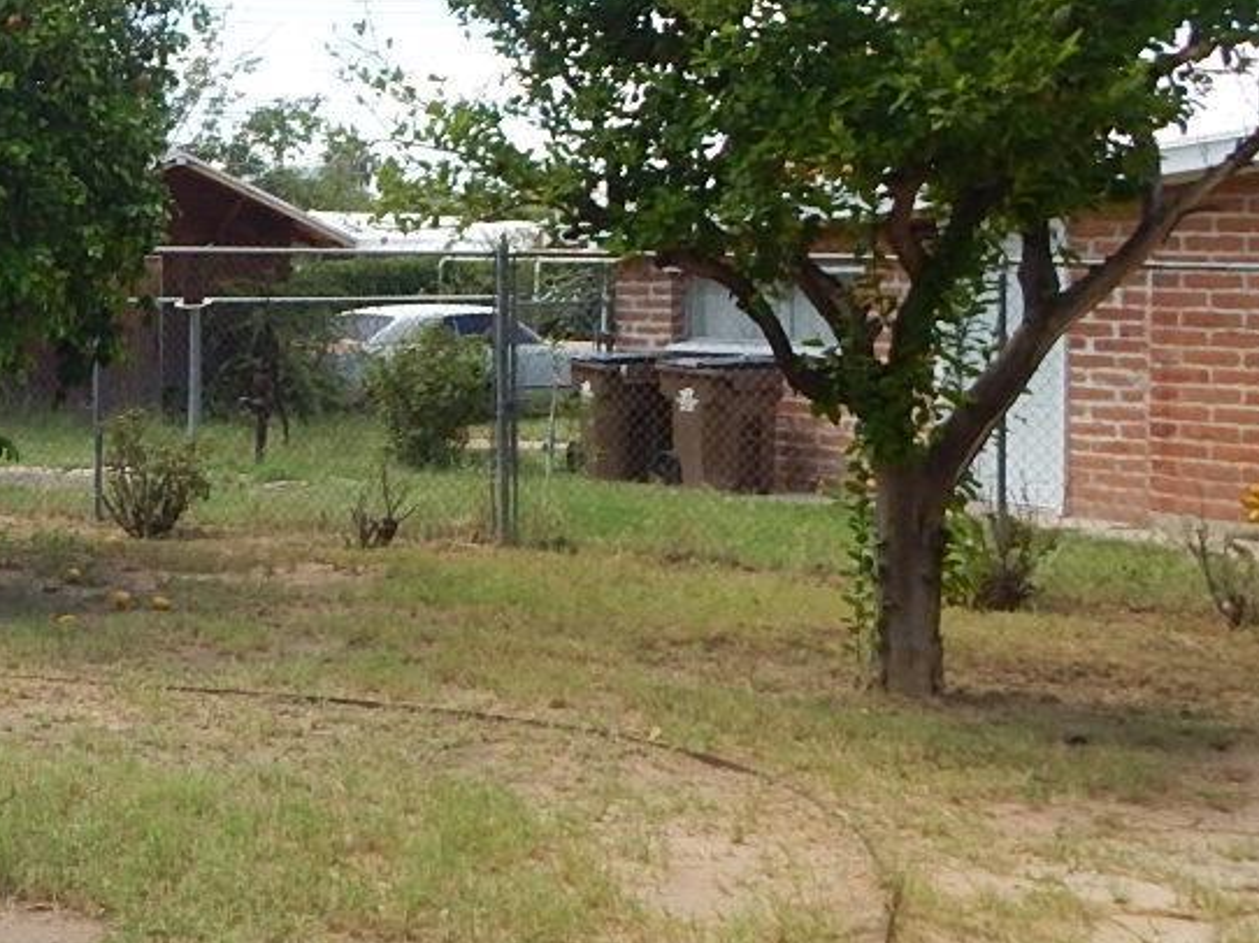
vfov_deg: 22.5
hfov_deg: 26.3
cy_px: 297
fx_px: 2363
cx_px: -286
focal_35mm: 65
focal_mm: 4
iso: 125
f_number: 3
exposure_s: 1/800
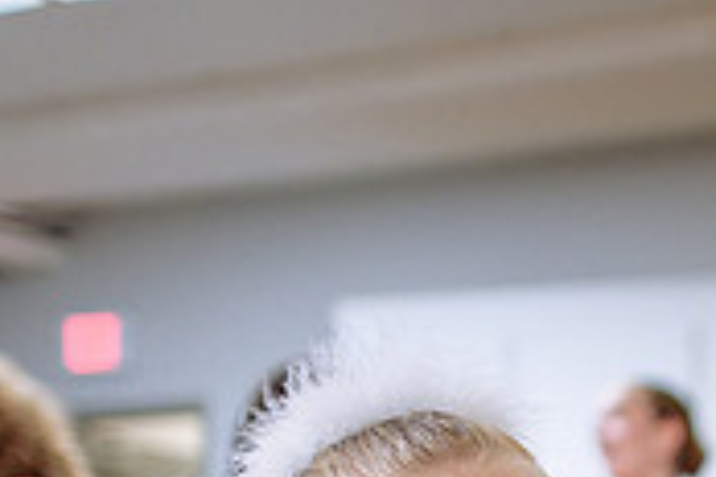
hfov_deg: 22.8
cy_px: 792
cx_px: 909
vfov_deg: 15.3
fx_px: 1591
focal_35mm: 80
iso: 800
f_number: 1.4
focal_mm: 24
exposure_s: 1/250
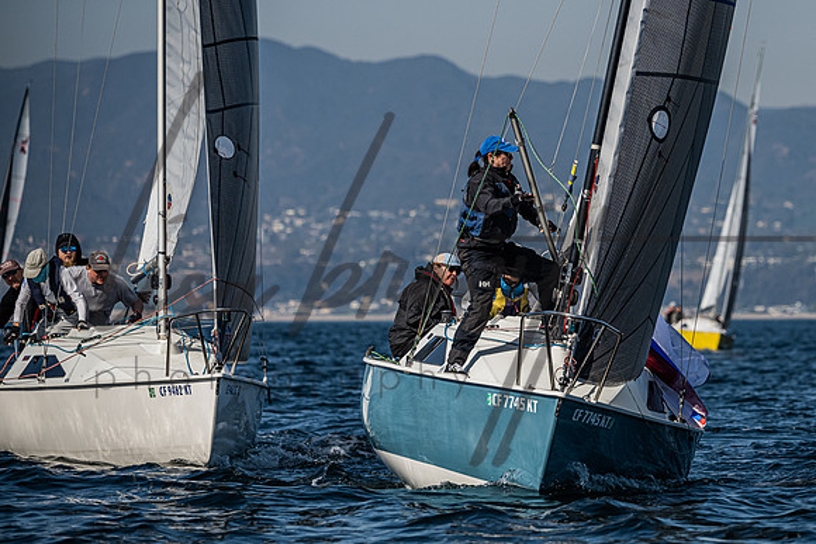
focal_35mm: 283
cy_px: 207
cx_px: 543
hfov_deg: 7.3
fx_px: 6421
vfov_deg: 4.9
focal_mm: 210
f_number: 5
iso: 400
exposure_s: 1/5000
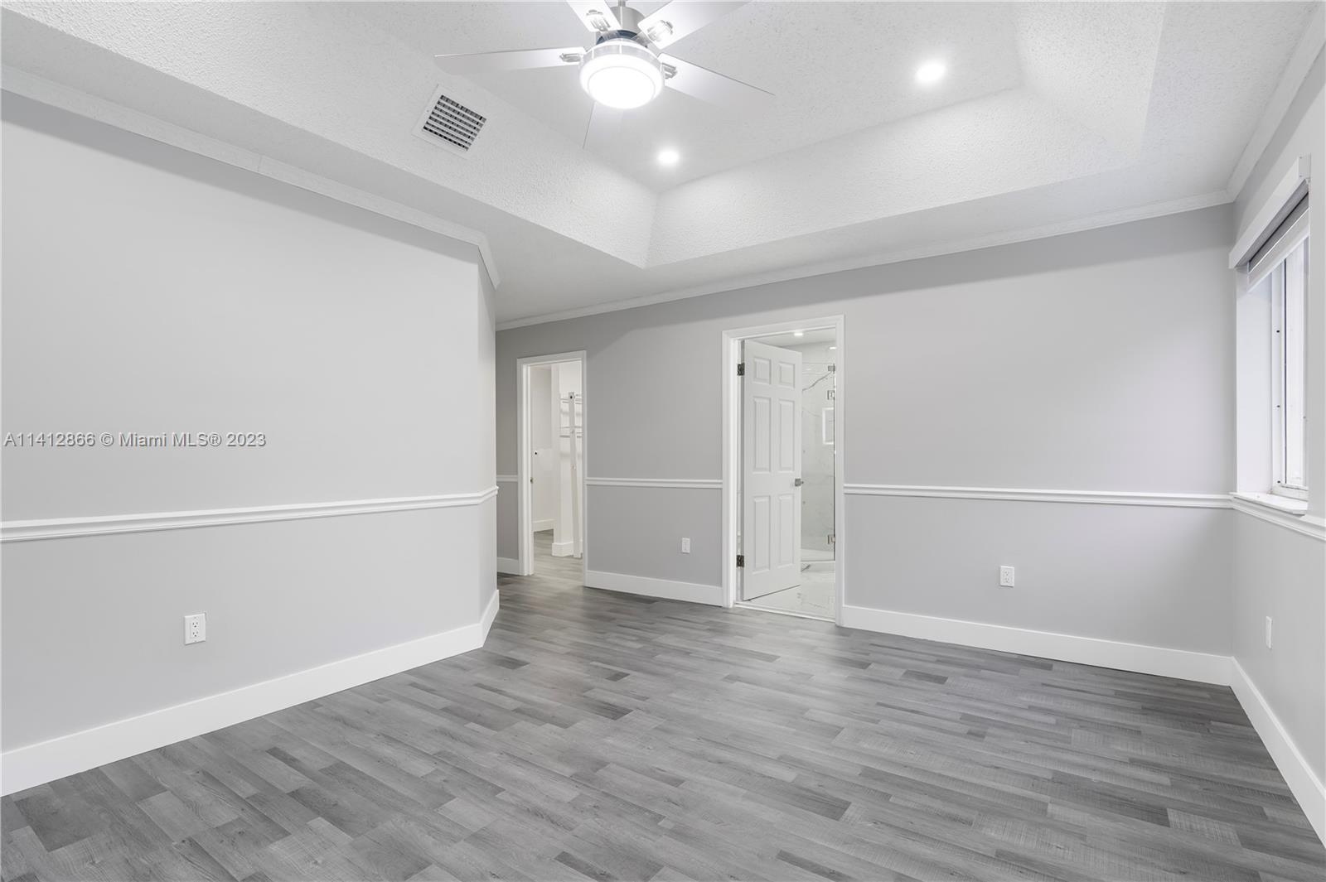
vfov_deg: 73.7
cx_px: 663
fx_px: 589
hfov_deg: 96.8
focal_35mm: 16
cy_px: 441
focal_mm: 16
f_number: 7.1
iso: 100
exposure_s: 1/80
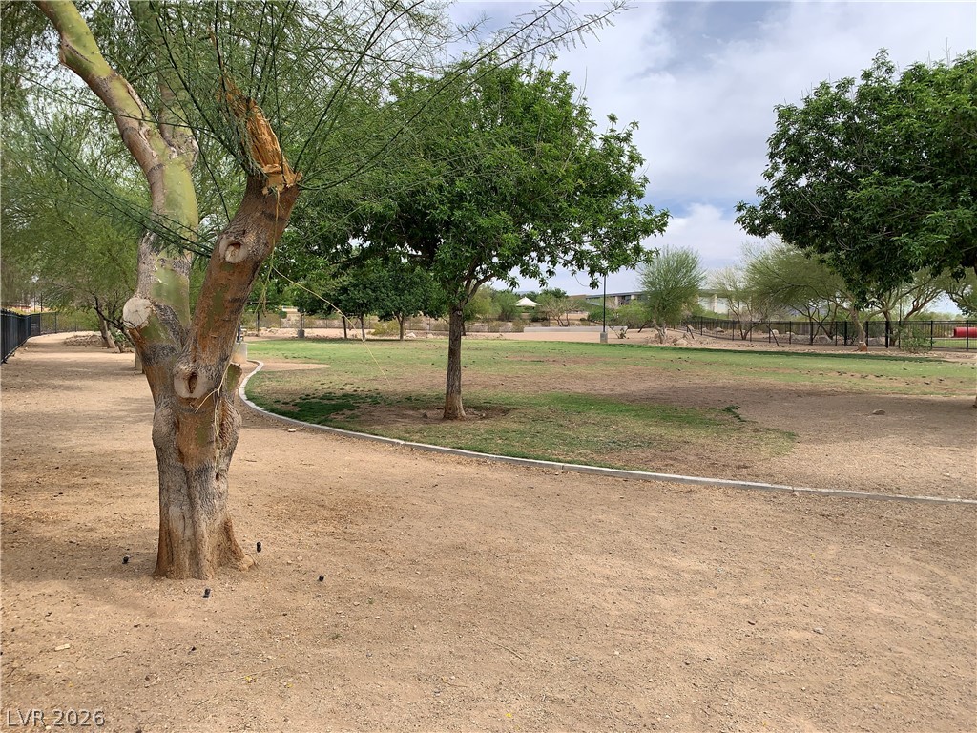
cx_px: 488
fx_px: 734
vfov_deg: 53.1
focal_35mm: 26
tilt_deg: -2.1
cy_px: 366
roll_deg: -0.4
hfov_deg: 67.3
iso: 25
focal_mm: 4.25
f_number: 1.8
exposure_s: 1/1468
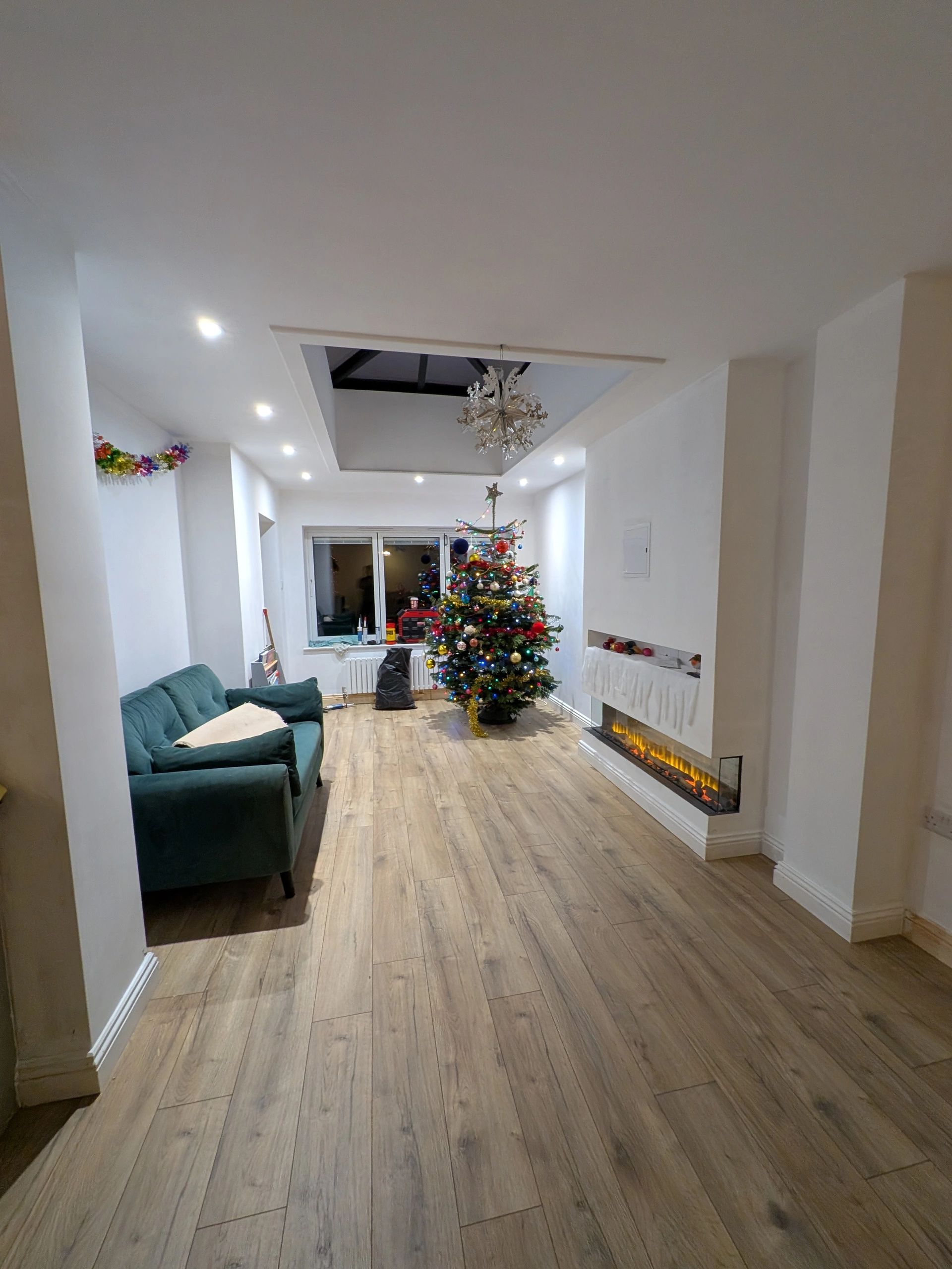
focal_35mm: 13
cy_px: 634
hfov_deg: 89.9
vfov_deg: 106.2
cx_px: 476
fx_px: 477
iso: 211
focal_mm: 1.54
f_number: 2.2
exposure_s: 1/50
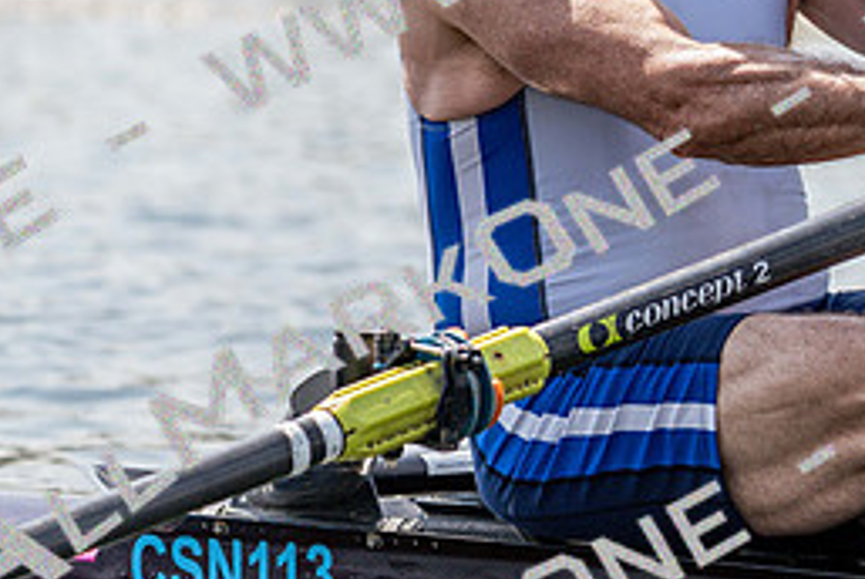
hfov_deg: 4.6
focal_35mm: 451
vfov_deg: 3.1
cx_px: 619
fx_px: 10849
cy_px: 120
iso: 200
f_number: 5.6
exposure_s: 1/1600
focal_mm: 200
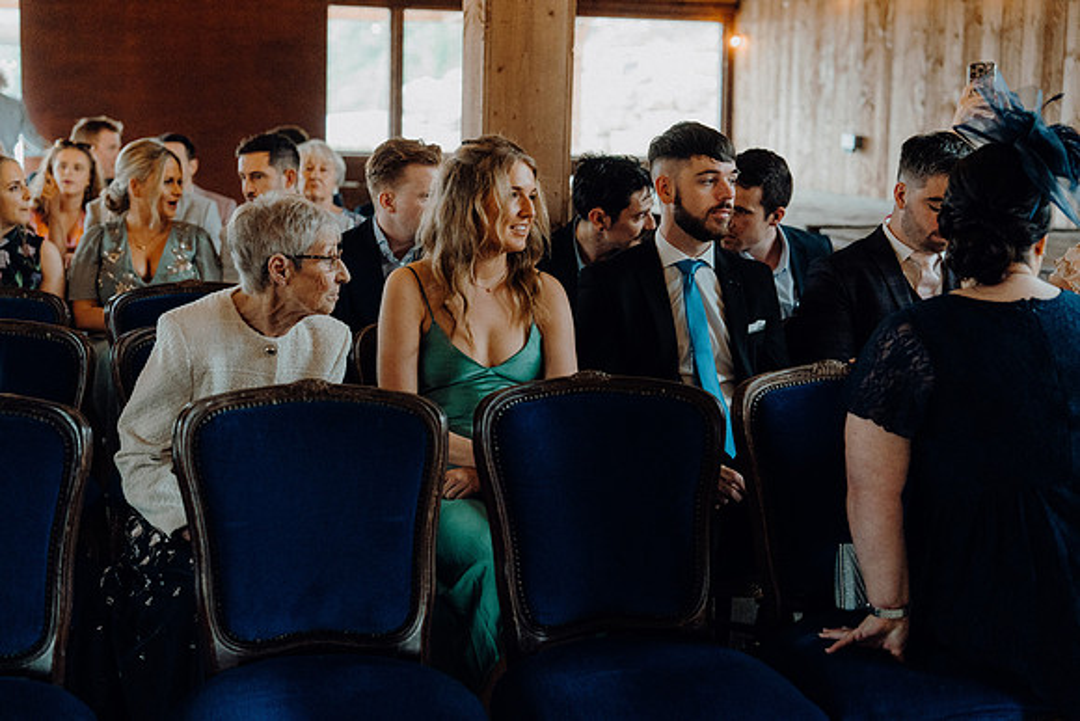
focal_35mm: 54
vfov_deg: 25.1
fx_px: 1620
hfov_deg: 36.9
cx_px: 540
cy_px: 360
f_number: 2.8
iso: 5000
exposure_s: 1/200
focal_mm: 54
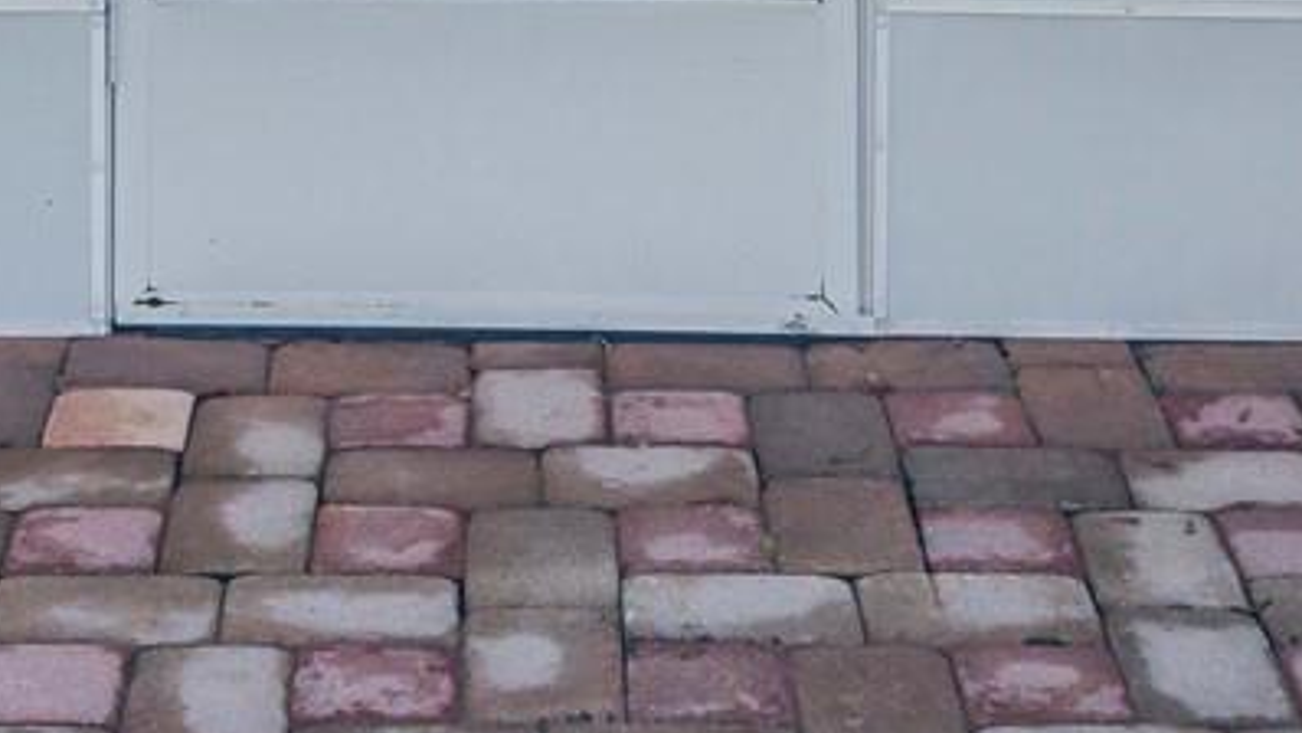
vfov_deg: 10.5
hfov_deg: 20.3
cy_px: -782
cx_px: 497
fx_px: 3625
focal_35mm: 105
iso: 200
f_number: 1.8
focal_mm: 8.67
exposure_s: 1/1000
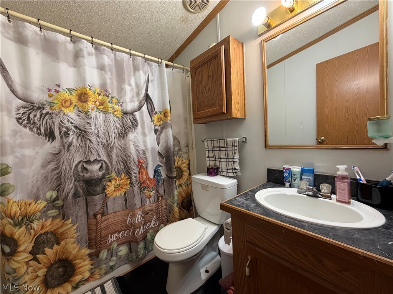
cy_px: 147
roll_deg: +2.9
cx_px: 196
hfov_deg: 102.1
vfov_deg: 85.7
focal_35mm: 14
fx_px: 159
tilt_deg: -3.5
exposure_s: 1/120
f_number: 2.2
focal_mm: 2.22
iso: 320
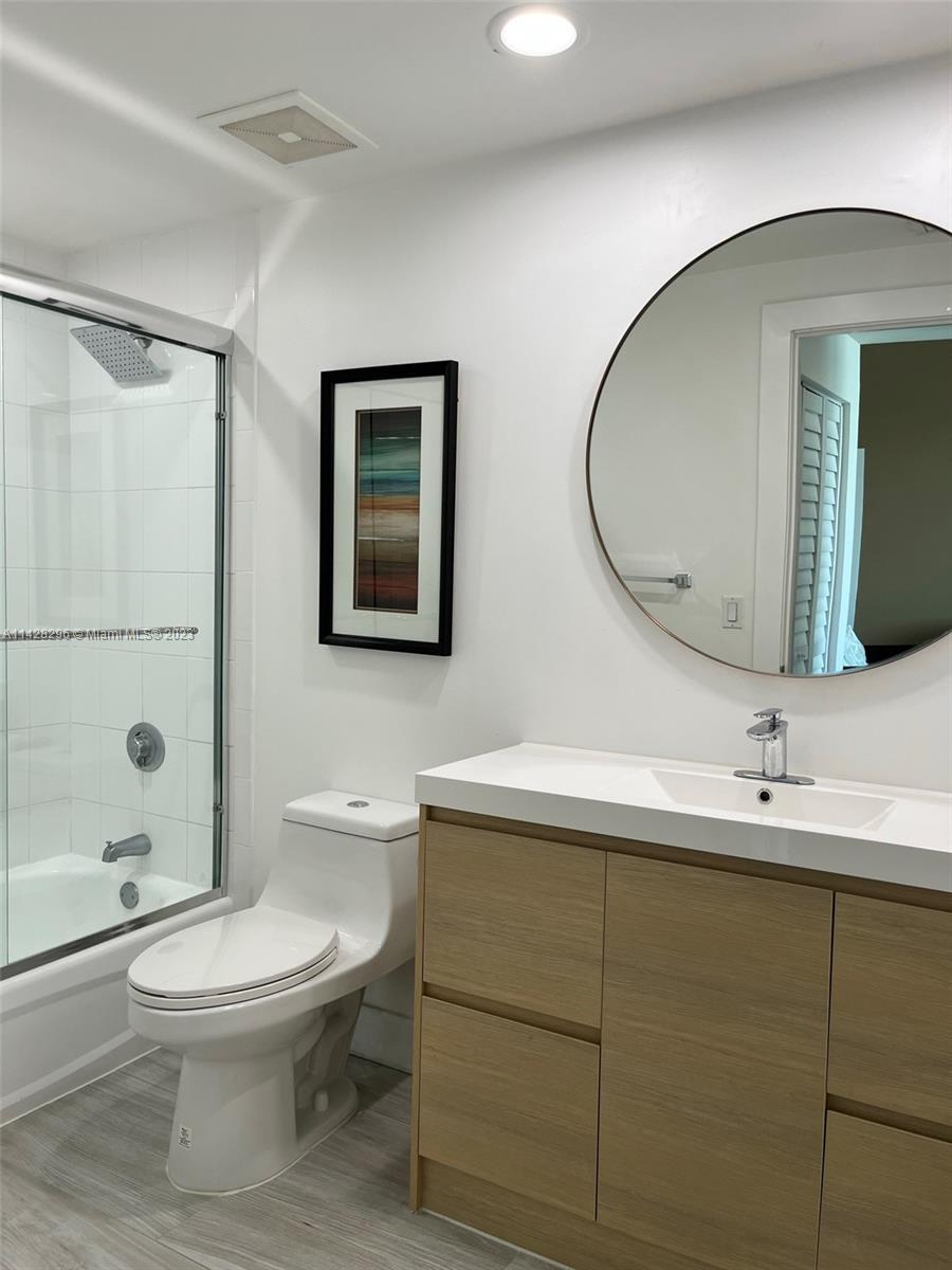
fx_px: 953
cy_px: 635
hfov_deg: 53.1
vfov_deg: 67.3
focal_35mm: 26
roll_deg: -1.6
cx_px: 476
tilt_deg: -3.5
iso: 64
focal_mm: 5.1
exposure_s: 1/120
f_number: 1.6
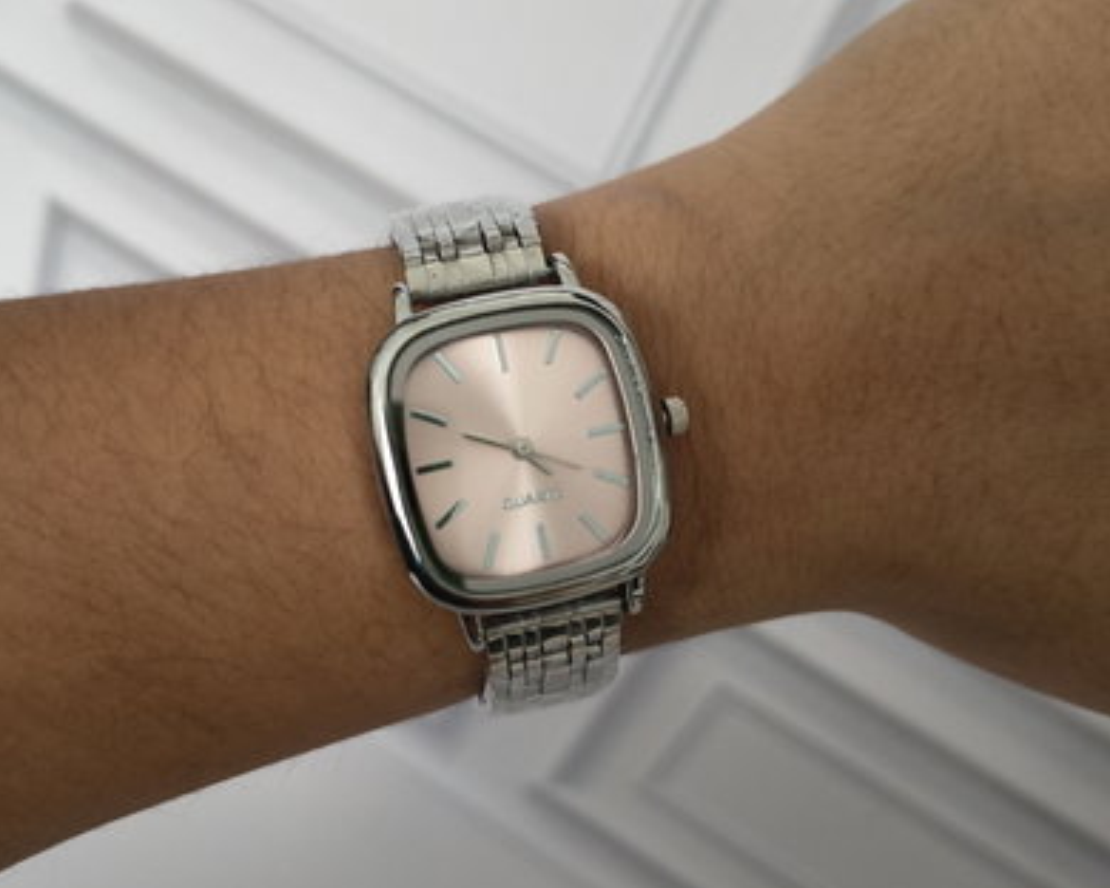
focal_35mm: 32
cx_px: 546
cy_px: 460
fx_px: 1051
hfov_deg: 55.7
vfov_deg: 45.8
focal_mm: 5.56
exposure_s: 1/100
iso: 705
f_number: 1.8
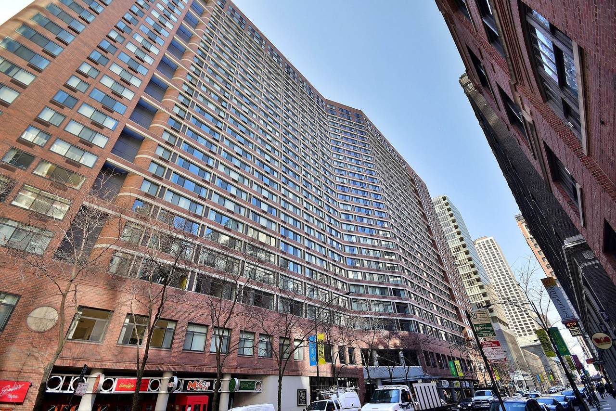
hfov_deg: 100.4
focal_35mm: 15
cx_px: 308
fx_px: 257
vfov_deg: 77.4
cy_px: 206
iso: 400
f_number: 6.3
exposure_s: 1/200
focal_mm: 10
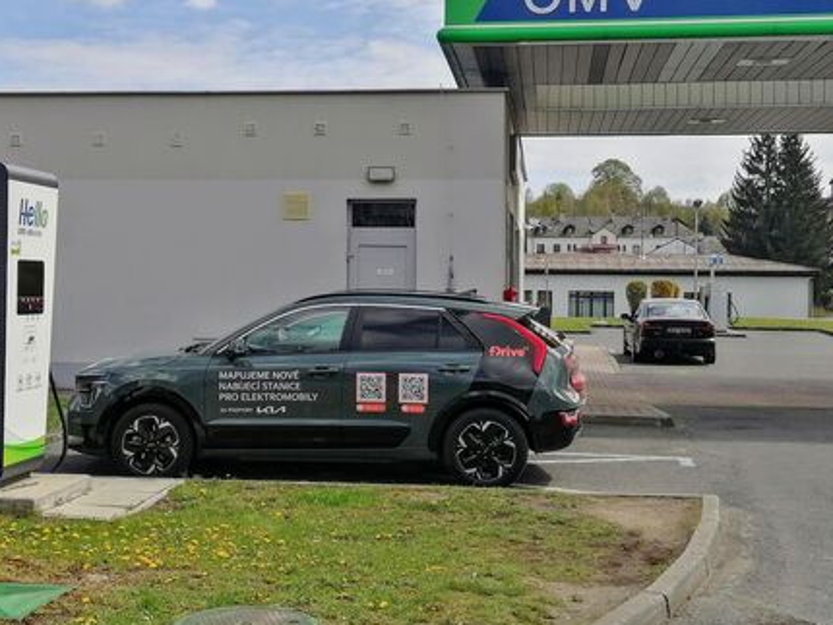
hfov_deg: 36.8
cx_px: 368
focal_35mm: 52
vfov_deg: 28.0
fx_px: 1252
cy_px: 269
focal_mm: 5.3
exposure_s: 1/1946
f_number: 1.8
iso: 50
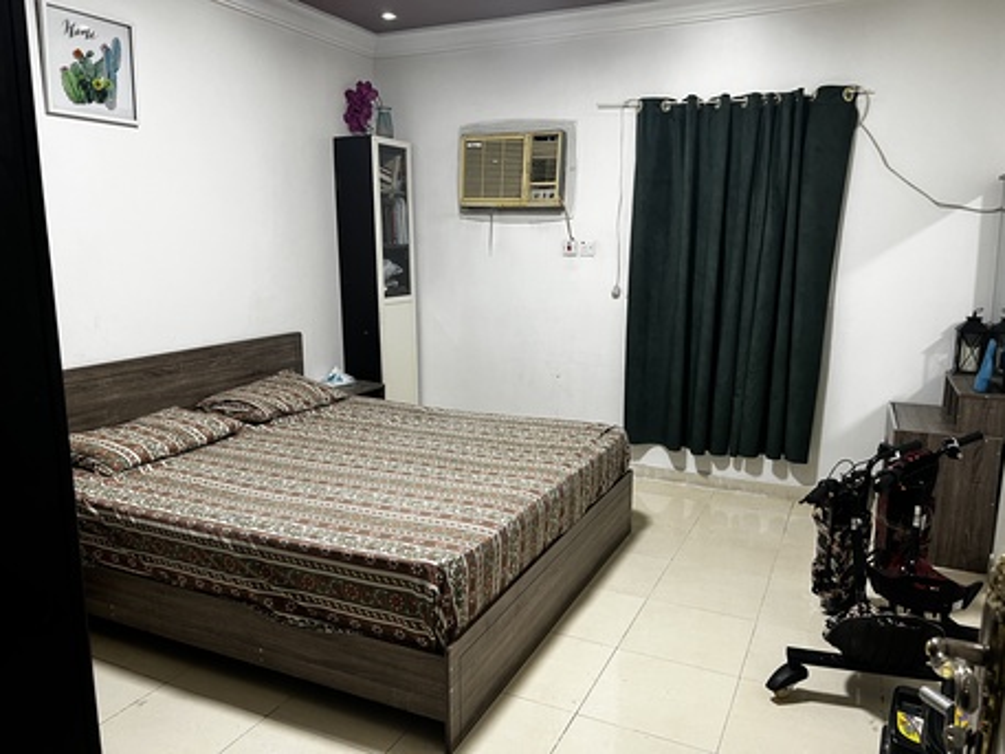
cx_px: 502
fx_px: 755
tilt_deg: -11.5
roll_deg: +0.0
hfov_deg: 67.3
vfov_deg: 53.1
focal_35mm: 26
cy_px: 377
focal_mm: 5.7
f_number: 1.5
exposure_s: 1/60
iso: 80
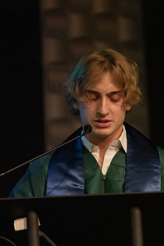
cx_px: 101
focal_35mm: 259
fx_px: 1770
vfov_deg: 8.0
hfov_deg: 5.3
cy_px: 138
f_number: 2.8
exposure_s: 1/320
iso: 10000
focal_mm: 171
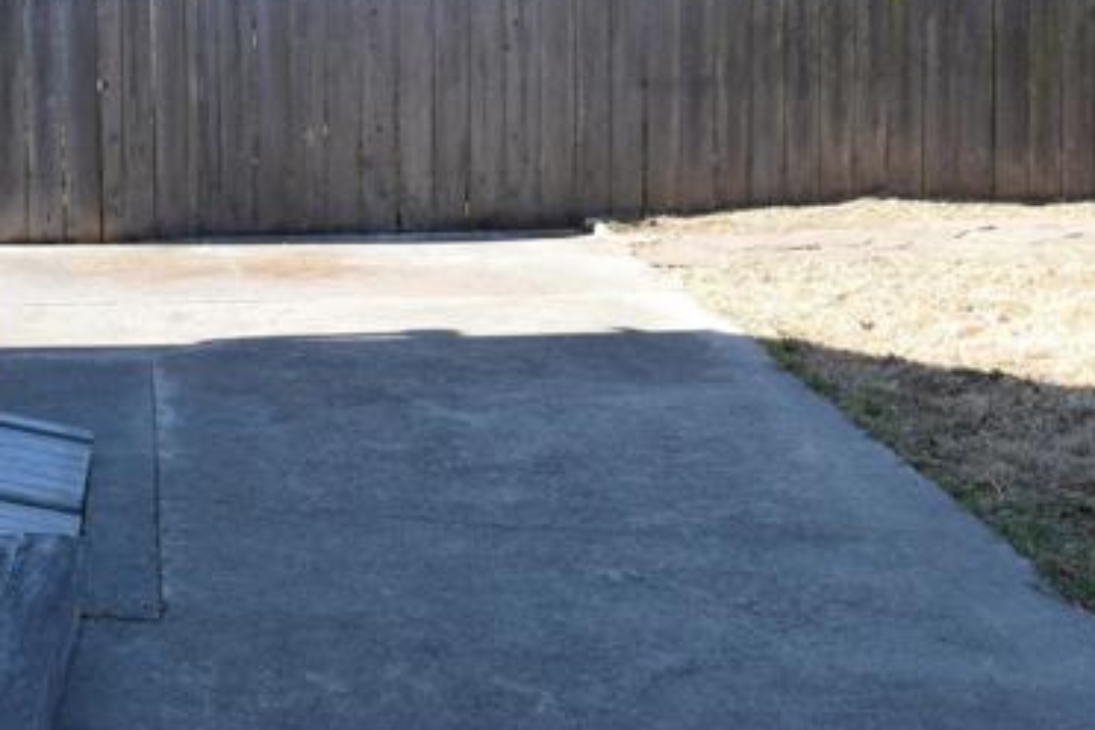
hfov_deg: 31.3
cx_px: 165
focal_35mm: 62
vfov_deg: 21.6
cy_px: 116
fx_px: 1886
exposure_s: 1/250
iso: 280
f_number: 8
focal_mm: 24
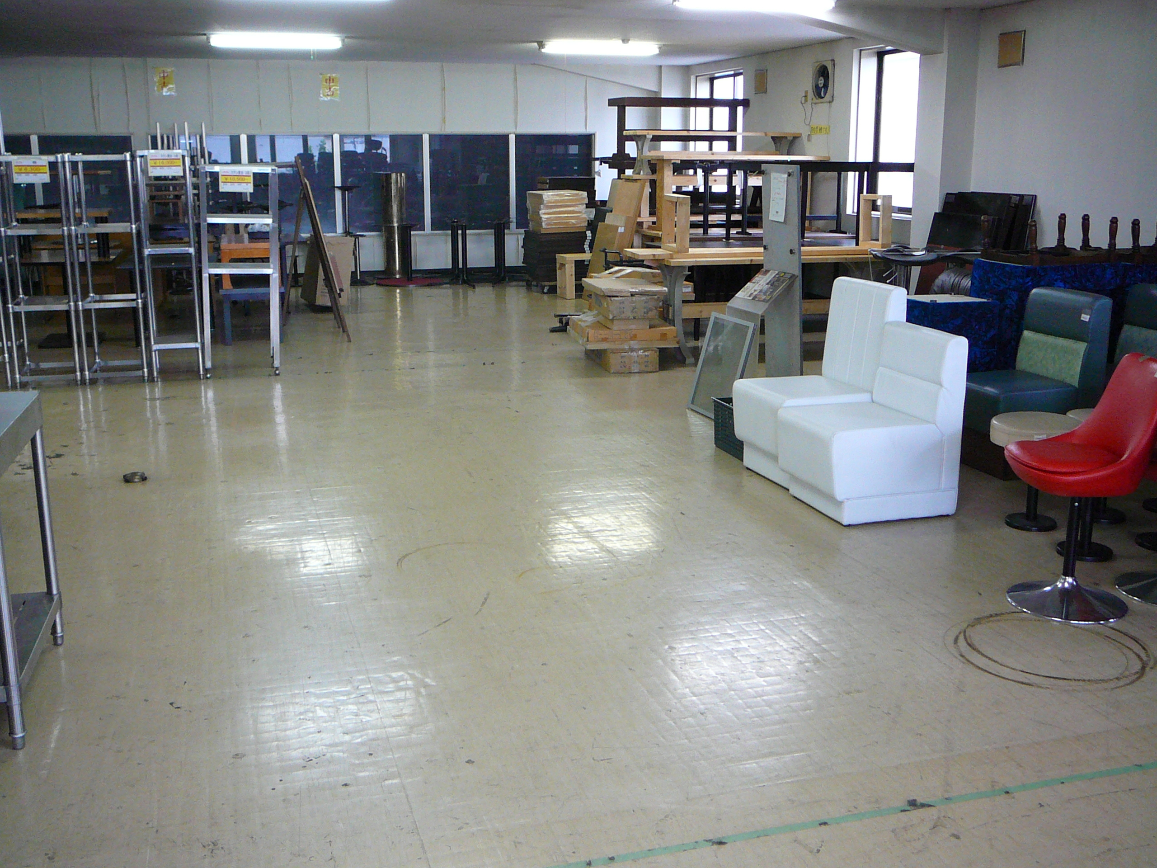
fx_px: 1170
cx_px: 578
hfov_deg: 52.6
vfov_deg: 40.7
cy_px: 434
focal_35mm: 35
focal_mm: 5.2
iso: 200
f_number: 2.8
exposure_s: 1/30
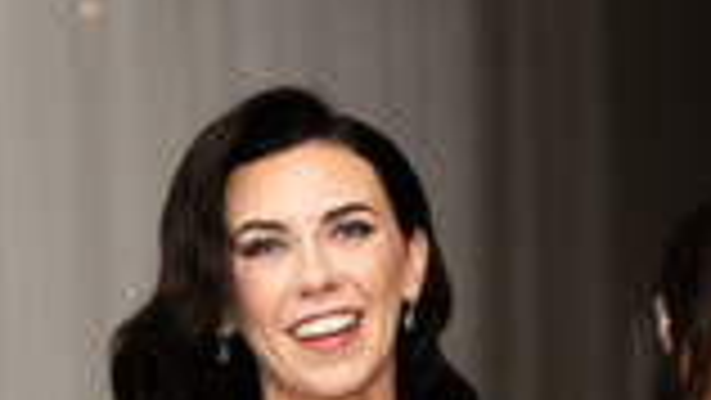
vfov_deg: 4.0
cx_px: 410
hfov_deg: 7.1
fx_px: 5714
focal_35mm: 303
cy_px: 505
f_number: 2.8
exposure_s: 1/200
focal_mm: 105
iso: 400
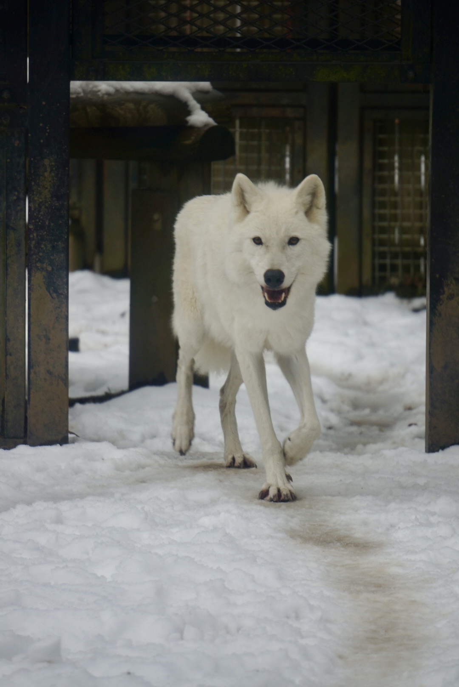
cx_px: 230
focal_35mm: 248
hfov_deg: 5.6
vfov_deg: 8.3
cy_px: 344
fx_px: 4725
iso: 125
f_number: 6.3
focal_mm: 165
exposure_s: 1/320
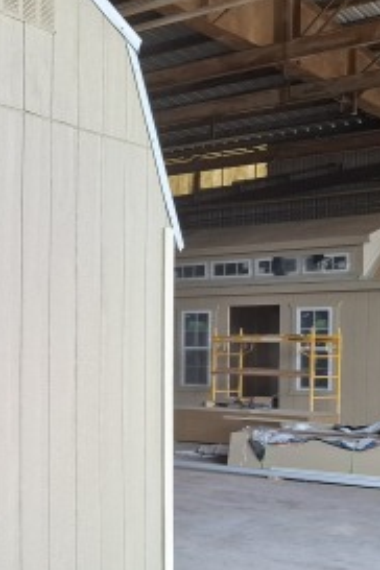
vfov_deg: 35.4
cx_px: -194
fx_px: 887
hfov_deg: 20.6
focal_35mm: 56
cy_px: 359
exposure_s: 1/165
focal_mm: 5.54
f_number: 1.8
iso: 50
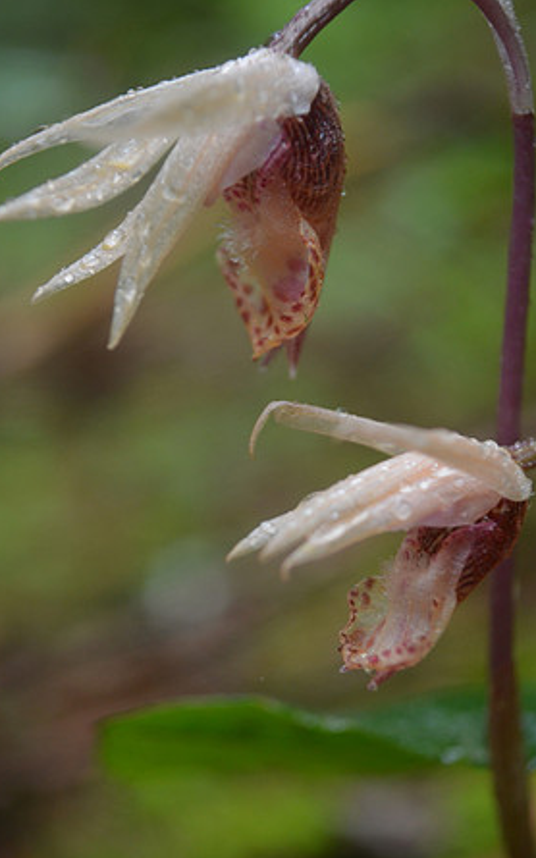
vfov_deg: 29.0
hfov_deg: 18.3
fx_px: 1660
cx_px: 262
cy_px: 432
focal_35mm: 71
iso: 800
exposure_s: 1/40
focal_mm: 46
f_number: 5.3
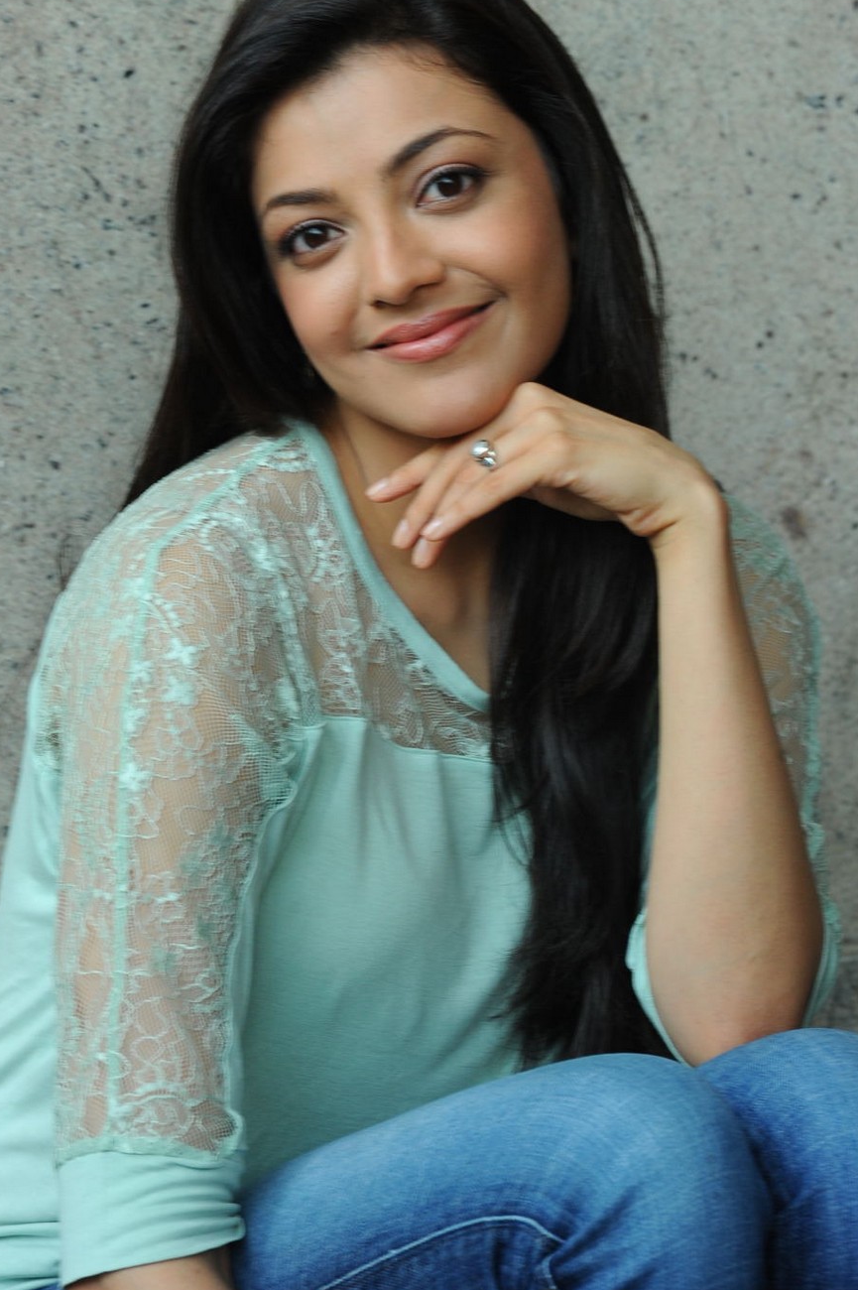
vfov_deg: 14.5
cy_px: 560
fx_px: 5083
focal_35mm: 142
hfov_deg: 9.6
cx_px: 468
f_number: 8
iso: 800
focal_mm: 120
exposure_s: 1/125
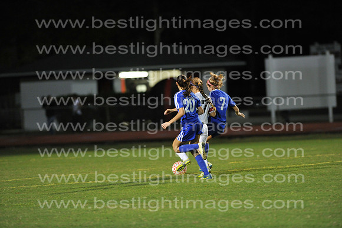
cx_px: 171
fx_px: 2848
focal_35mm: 300
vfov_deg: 4.6
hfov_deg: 6.9
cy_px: 114
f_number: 3.2
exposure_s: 1/400
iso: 5000
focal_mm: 300
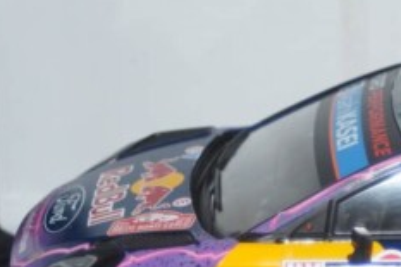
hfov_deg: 10.5
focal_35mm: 193
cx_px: 453
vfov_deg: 7.1
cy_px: 255
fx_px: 2148
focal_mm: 50
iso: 200
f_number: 4.5
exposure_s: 1/100
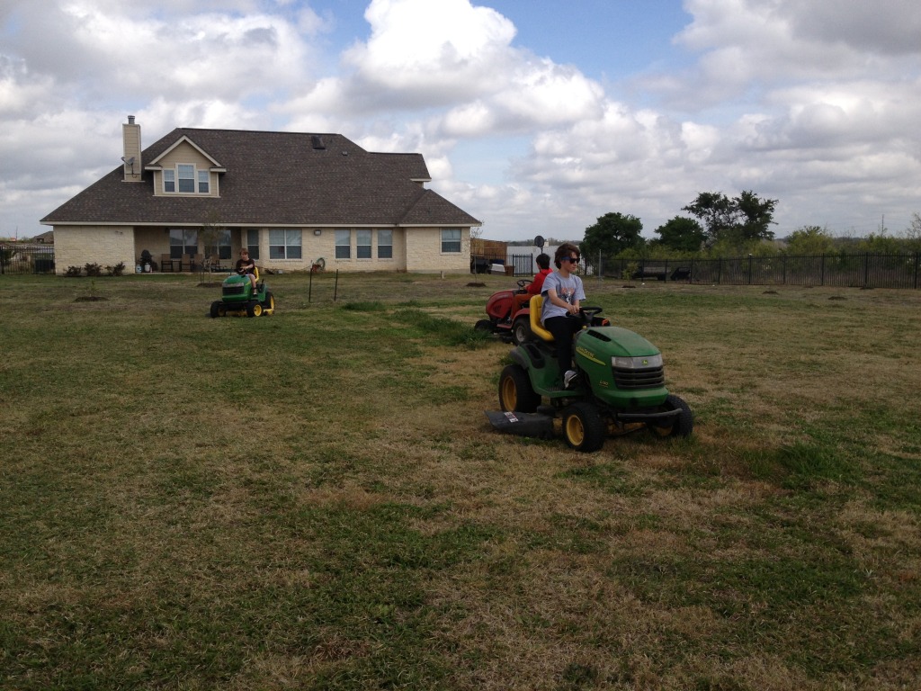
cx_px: 460
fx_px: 931
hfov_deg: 52.6
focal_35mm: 35
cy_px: 346
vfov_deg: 40.7
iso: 50
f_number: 2.4
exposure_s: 1/1842
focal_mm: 4.28
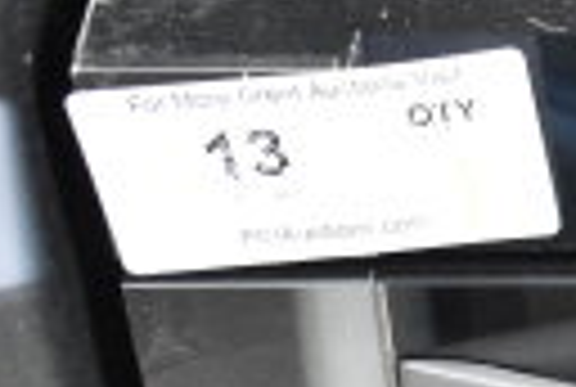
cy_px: 461
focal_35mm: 157
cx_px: 1246
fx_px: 2518
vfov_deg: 8.7
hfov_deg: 11.4
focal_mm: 22
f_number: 7.1
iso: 6400
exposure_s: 1/200
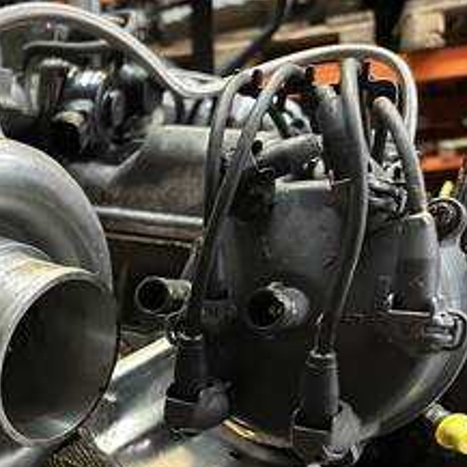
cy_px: 385
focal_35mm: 47
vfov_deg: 34.7
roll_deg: +4.9
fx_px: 717
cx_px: -4
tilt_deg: -9.4
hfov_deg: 33.0
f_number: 1.78
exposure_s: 1/40
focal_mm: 6.86
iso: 1000
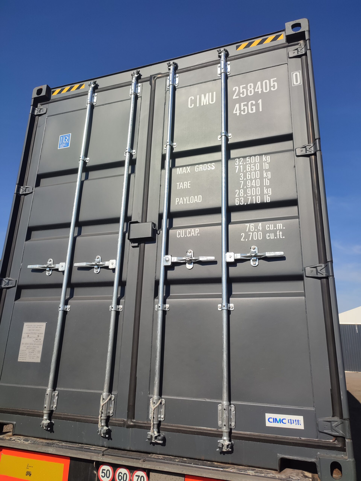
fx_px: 348
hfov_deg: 54.9
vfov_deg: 69.4
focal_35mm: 25
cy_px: 240
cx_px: 180
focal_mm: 6.04
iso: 50
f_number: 1.9
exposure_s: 1/1284
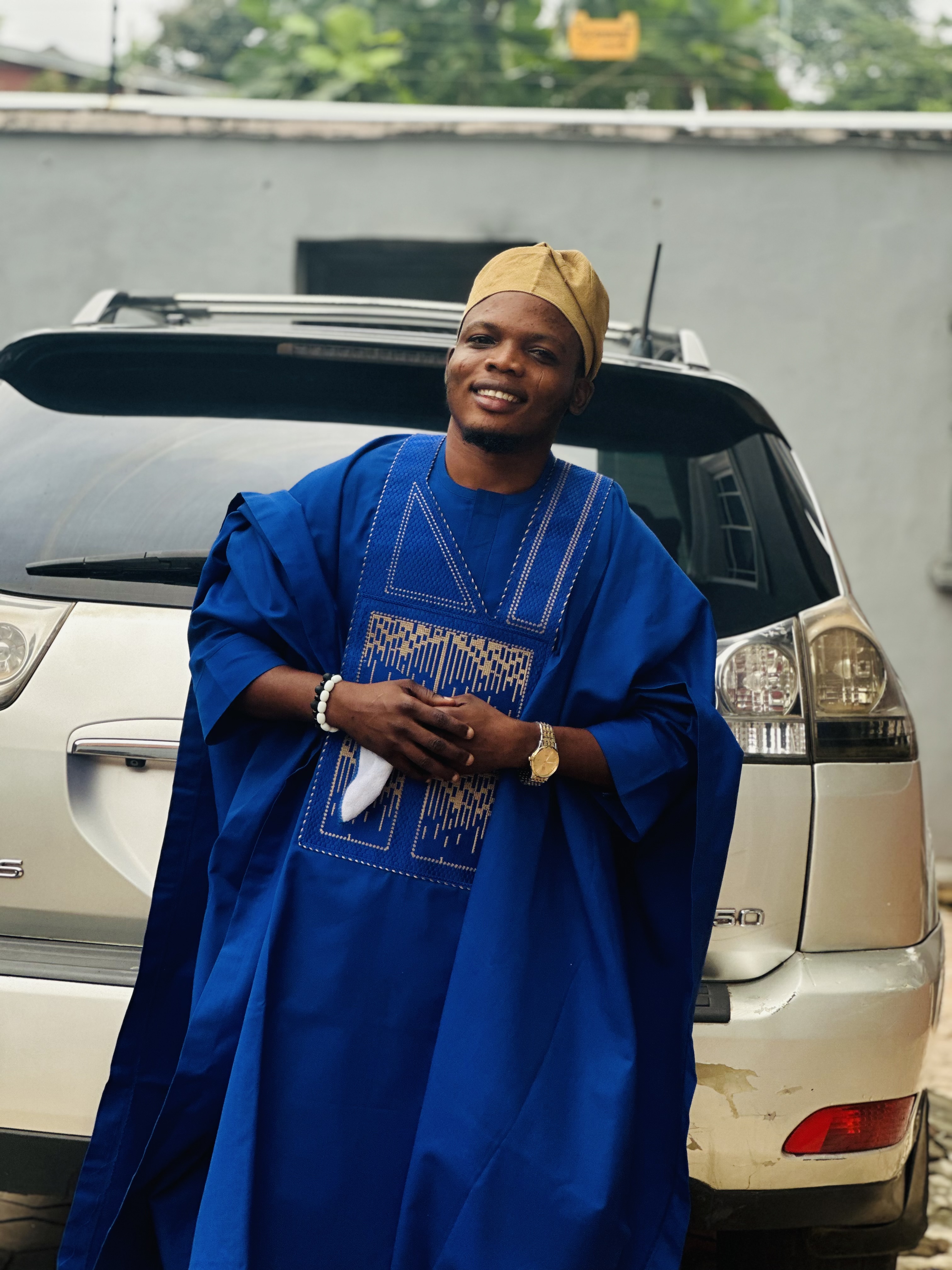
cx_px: 476
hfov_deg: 19.1
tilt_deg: -4.5
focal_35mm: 77
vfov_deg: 25.3
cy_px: 635
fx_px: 2824
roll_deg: -3.6
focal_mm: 9
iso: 64
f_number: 2.8
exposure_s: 1/121
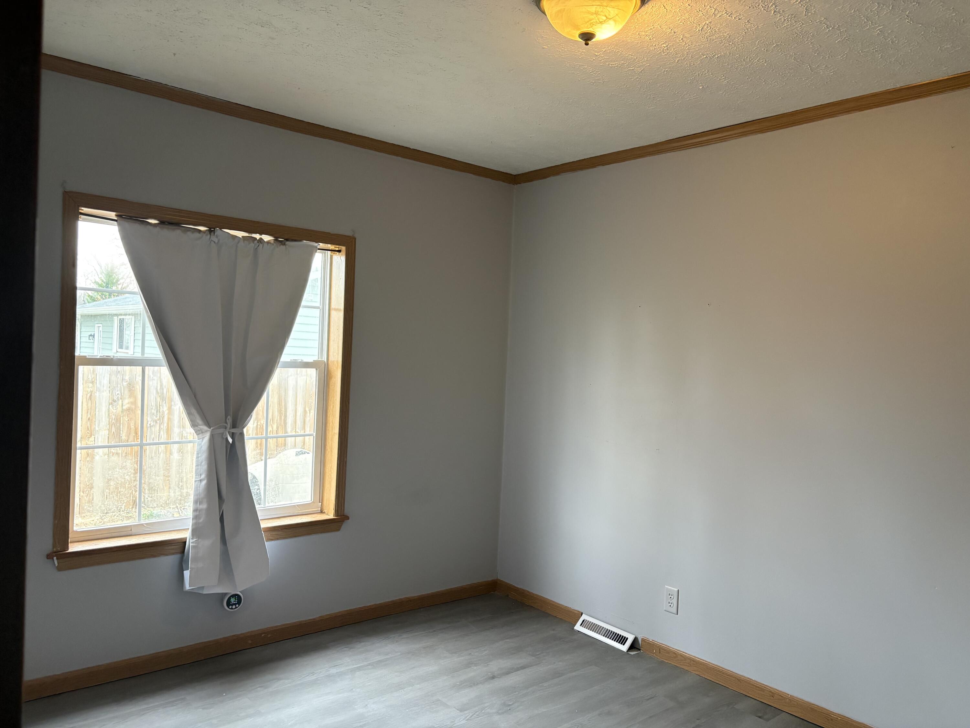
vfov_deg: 53.1
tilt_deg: -1.0
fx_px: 729
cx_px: 485
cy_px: 364
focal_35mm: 26
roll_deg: -2.2
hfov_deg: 67.3
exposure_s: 1/60
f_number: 1.6
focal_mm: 5.96
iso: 250
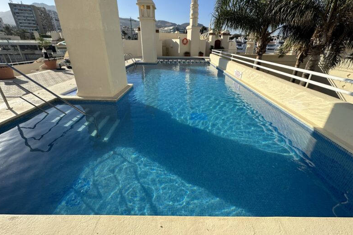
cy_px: 104
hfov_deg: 100.4
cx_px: 179
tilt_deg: -22.5
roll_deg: -0.7
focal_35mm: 15
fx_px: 147
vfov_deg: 77.0
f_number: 2.2
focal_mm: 2.22
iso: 50
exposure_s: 1/1689
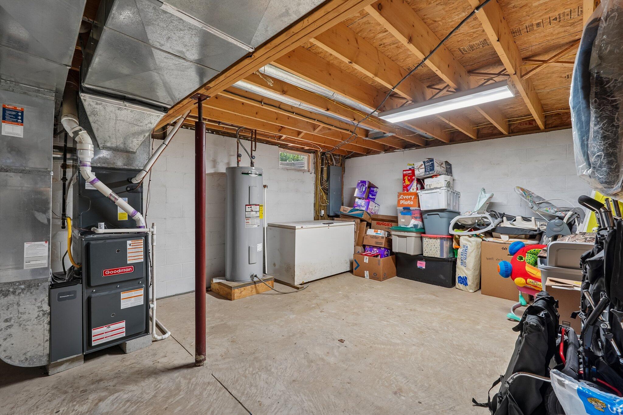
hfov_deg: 96.7
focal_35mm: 16
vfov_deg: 73.7
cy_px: 208
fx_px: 277
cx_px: 312
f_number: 8
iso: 400
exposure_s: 1/20
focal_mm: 16
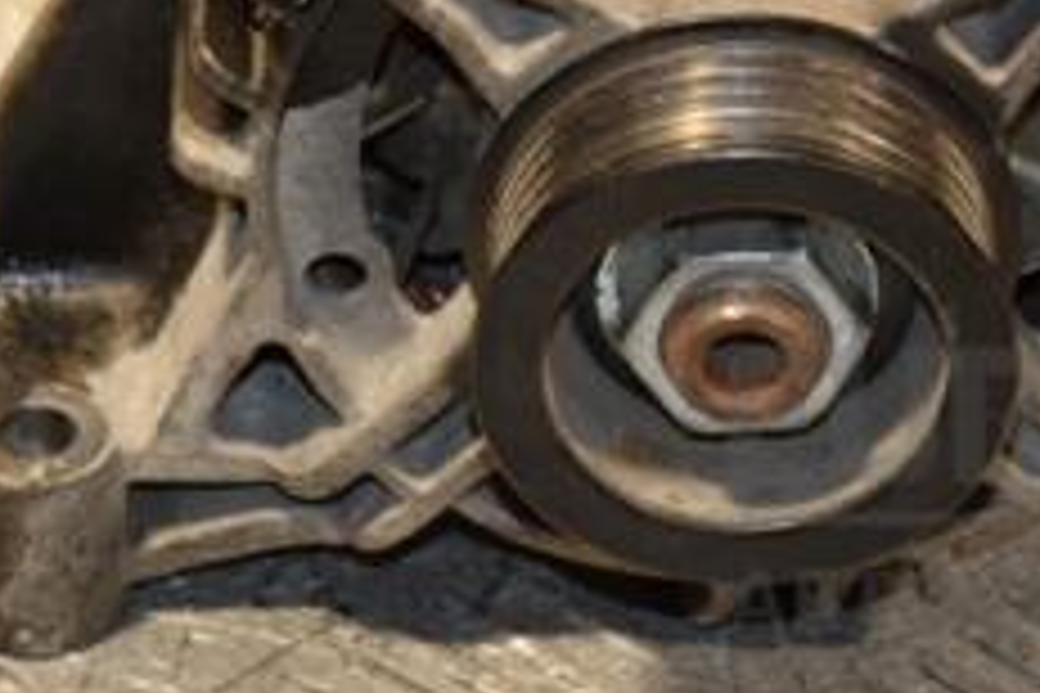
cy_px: -184
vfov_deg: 4.4
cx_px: 644
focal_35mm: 312
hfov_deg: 6.6
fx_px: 9013
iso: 800
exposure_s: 1/125
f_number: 5.3
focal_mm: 80
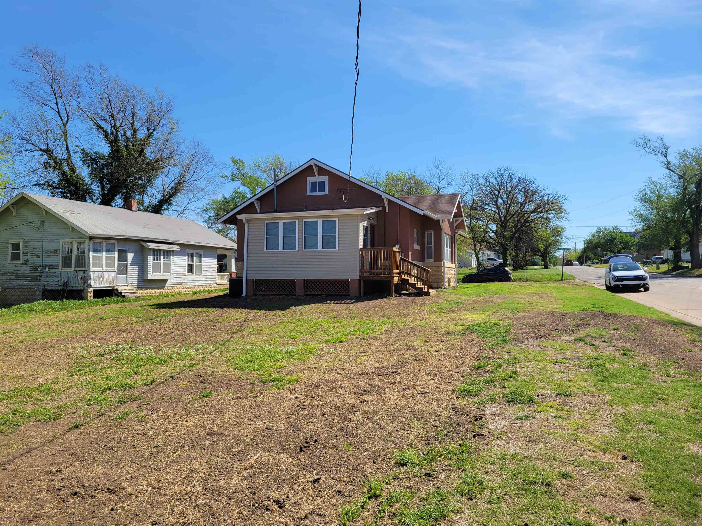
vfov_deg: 53.1
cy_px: 263
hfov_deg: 67.3
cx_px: 351
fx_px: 527
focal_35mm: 26
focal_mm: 5.4
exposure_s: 1/2443
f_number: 1.8
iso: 40
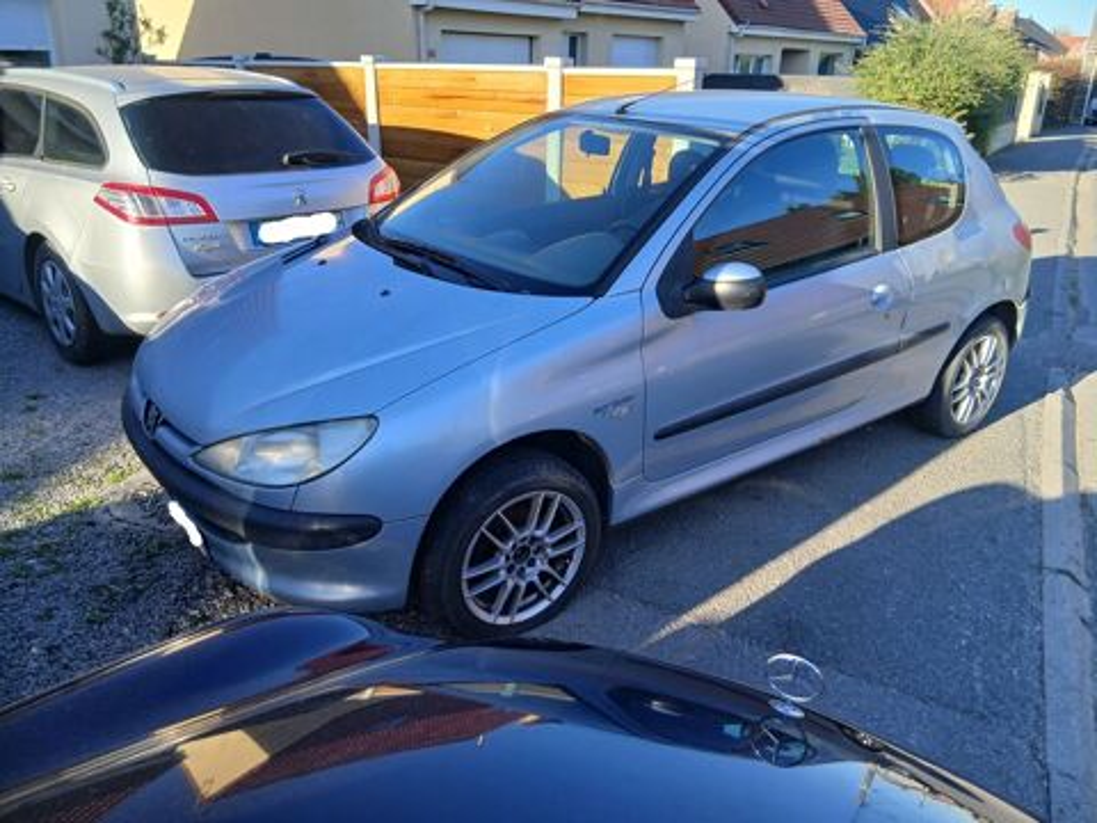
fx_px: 824
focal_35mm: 26
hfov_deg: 67.3
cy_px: 412
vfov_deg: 53.1
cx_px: 548
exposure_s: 1/107
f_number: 1.8
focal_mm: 3.98
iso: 20
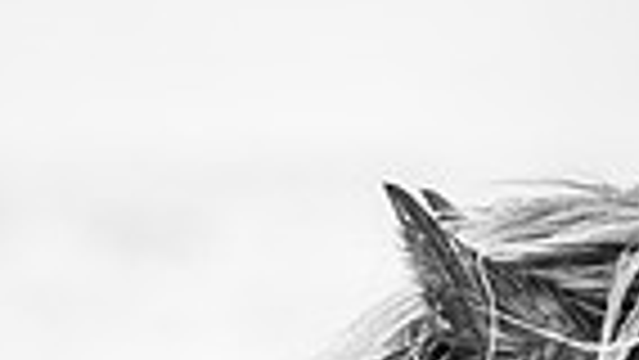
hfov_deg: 2.5
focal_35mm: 857
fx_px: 14526
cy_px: 853
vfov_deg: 1.4
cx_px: 968
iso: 400
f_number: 5.6
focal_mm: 200
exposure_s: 1/200
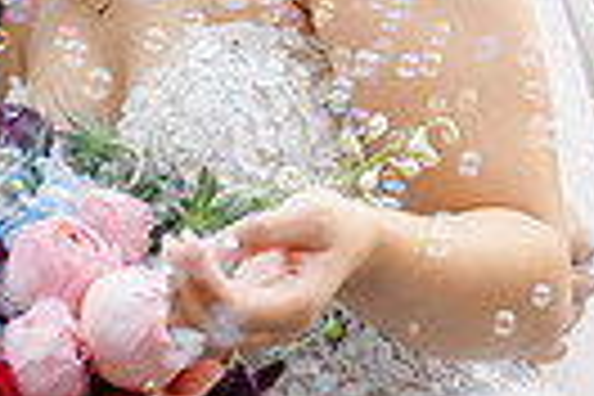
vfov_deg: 6.0
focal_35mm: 220
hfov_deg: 9.3
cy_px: -466
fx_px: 3630
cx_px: -50
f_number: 2
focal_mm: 50
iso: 80
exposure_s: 1/125
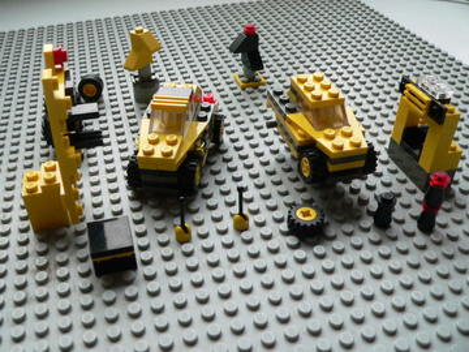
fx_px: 488
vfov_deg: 39.7
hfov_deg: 51.4
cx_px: 234
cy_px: 176
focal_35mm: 36
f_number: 4
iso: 400
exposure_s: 1/160
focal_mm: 6
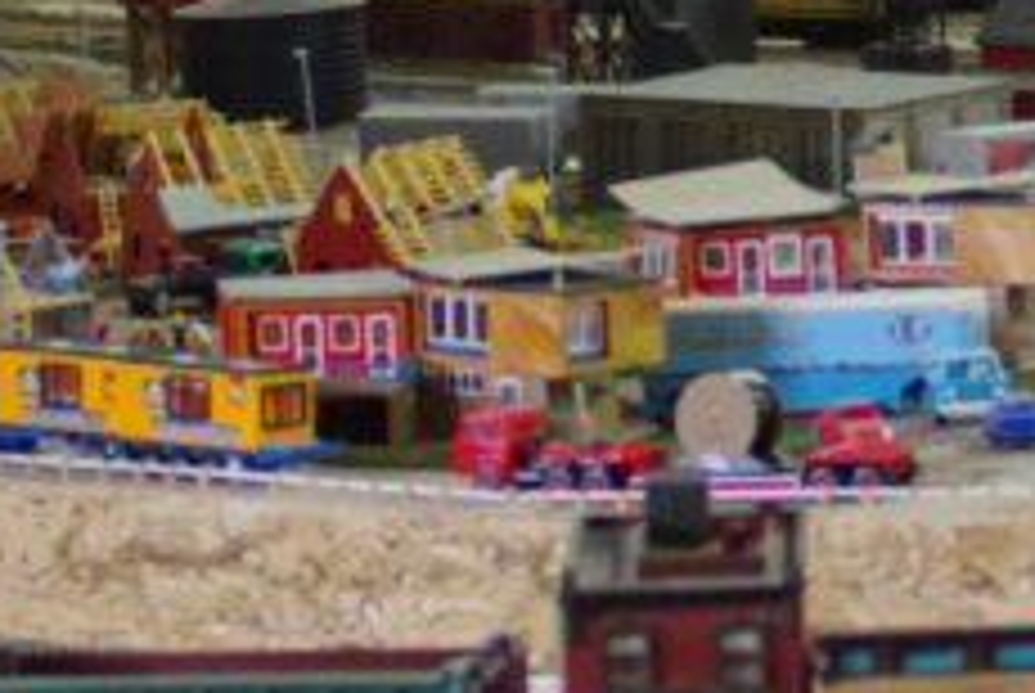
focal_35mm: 271
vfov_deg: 5.0
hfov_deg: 7.3
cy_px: -554
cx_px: 1940
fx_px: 7801
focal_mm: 35
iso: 3200
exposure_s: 1/60
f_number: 5
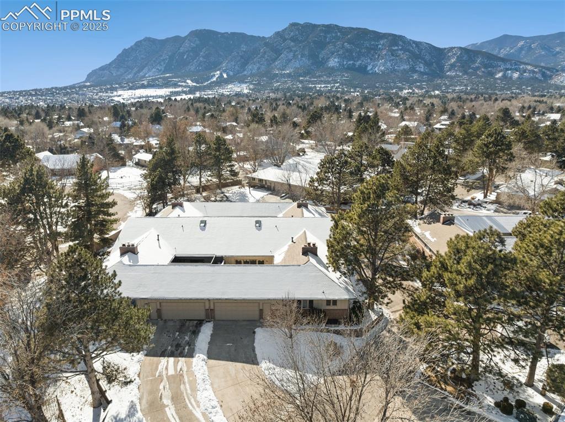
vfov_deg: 56.7
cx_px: 282
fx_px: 391
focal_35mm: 24
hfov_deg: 71.6
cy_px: 211
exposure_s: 1/2000
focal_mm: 12.29
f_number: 2.8
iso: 130
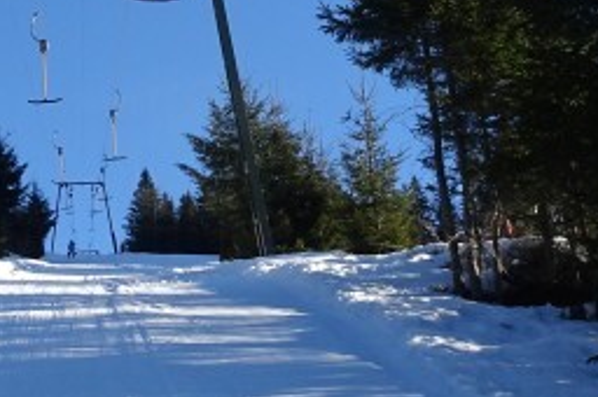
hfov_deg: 20.2
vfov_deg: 13.5
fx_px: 1659
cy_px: 2
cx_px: 103
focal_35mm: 100
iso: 80
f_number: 3.5
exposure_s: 1/500
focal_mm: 4.1
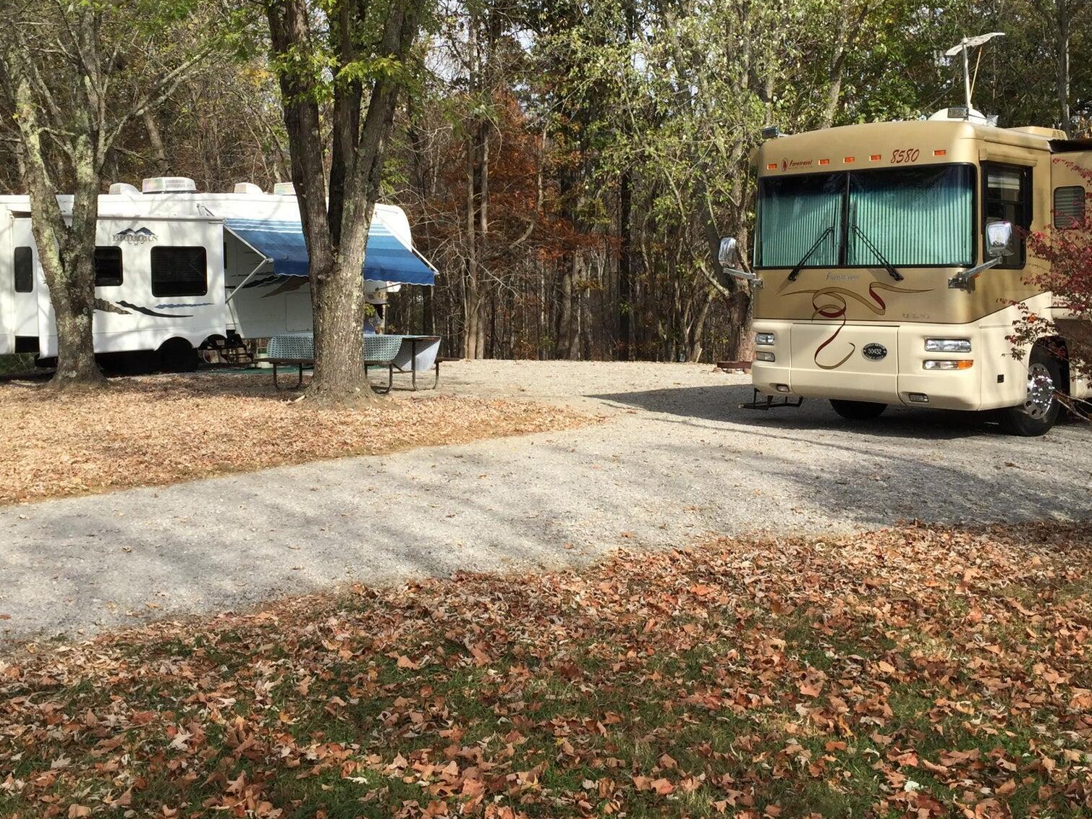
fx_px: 1293
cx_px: 516
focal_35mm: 41
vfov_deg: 34.9
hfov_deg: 45.8
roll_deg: -1.6
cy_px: 297
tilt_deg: -0.4
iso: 32
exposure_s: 1/1236
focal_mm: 4.15
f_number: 2.2
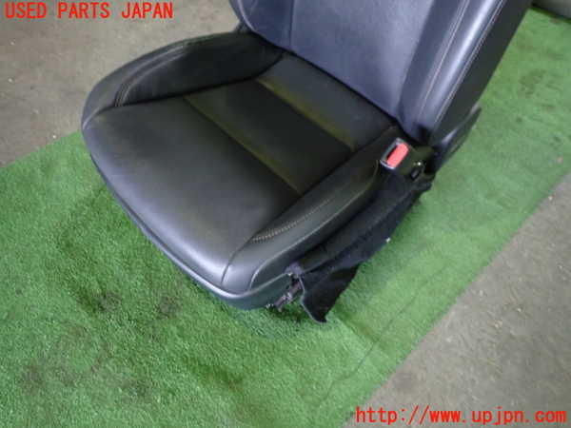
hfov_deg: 69.4
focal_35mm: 25
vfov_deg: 54.9
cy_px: 214
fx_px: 412
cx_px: 286
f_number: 2
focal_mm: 4.5
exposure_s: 1/30
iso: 640
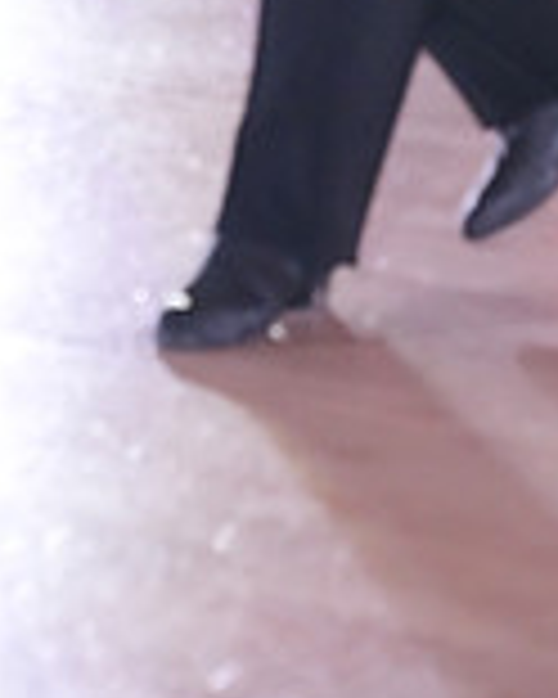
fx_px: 4789
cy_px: -491
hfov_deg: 6.6
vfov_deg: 8.1
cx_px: 718
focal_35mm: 232
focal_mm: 66
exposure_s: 1/400
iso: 8000
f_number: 5.6
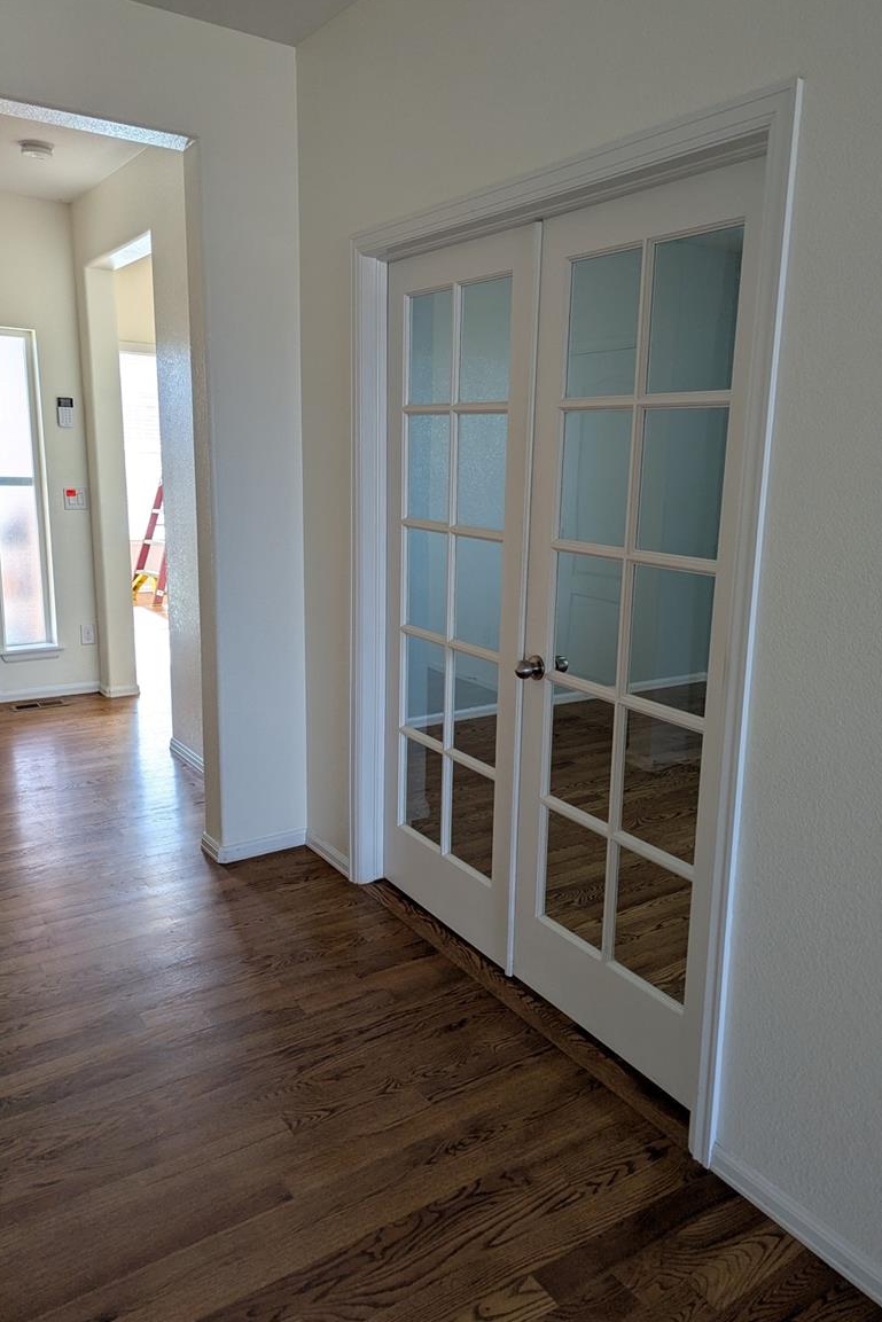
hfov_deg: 49.4
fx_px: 955
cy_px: 652
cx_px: 509
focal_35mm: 26
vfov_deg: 69.4
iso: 90
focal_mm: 6.81
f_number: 1.85
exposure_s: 1/120
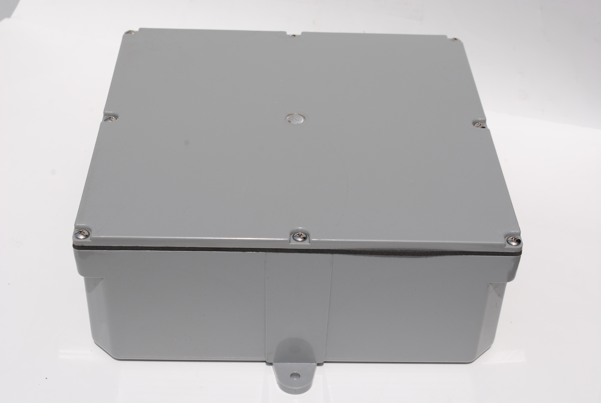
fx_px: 1003
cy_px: 202
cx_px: 300
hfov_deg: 33.4
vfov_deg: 22.7
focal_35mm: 60
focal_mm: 40
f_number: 9
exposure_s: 1/320
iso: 100
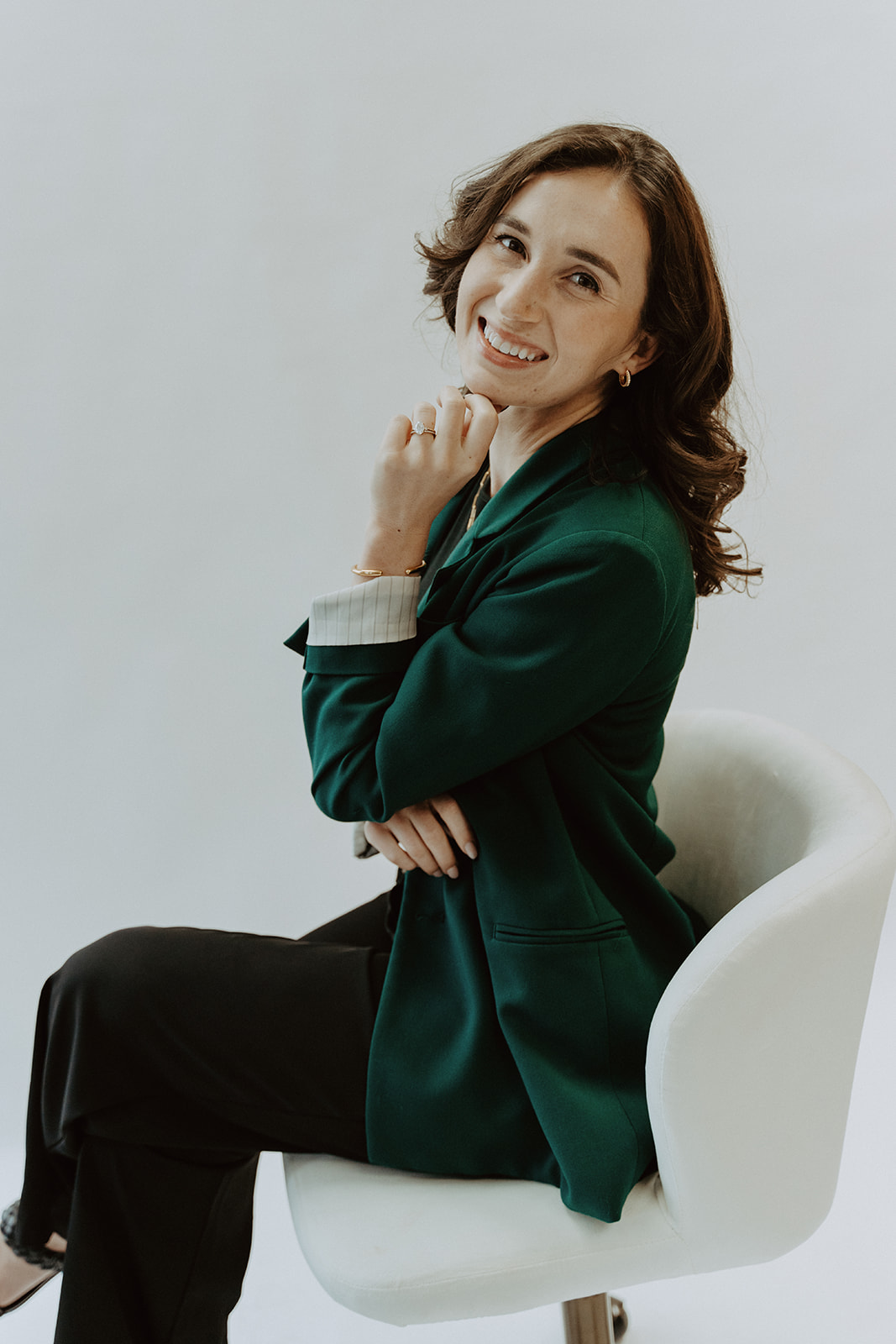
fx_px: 1456
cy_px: 672
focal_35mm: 39
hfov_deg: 34.2
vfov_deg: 49.5
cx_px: 448
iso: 1250
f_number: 3.2
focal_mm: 39
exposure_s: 1/250
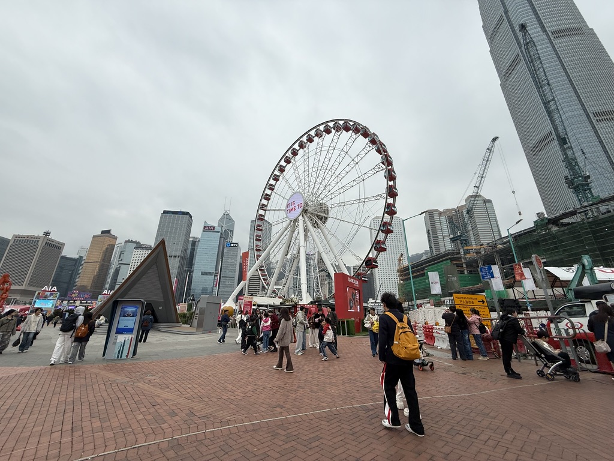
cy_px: 230
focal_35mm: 14
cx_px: 307
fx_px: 248
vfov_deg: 85.7
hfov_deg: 102.1
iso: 50
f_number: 2.2
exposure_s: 1/1613
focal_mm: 2.22
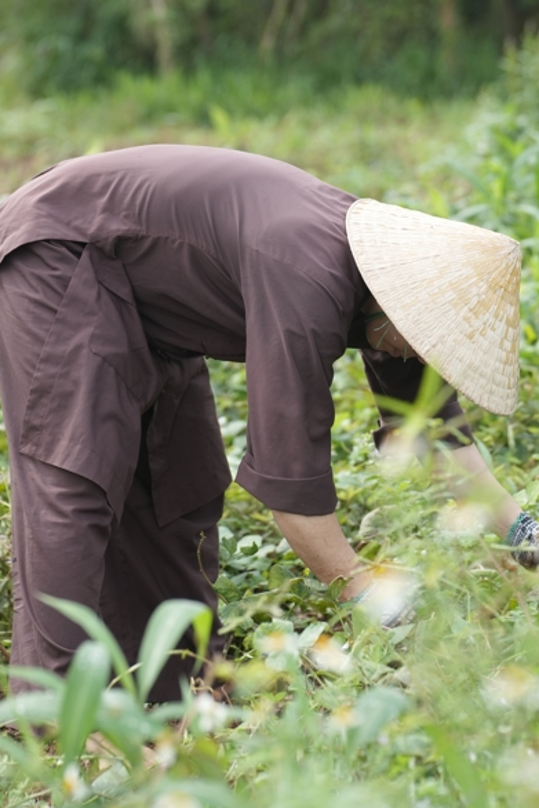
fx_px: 3097
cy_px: 179
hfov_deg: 9.9
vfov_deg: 14.8
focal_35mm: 138
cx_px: 280
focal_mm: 83
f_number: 3.2
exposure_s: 1/1000
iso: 400
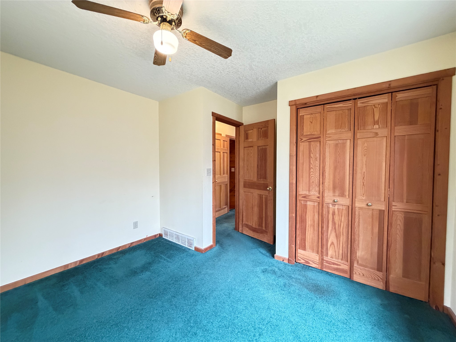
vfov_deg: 85.7
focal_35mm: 14
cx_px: 228
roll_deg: +0.0
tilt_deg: -1.5
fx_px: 184
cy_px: 171
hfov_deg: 102.1
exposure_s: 1/60
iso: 800
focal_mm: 2.22
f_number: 2.2
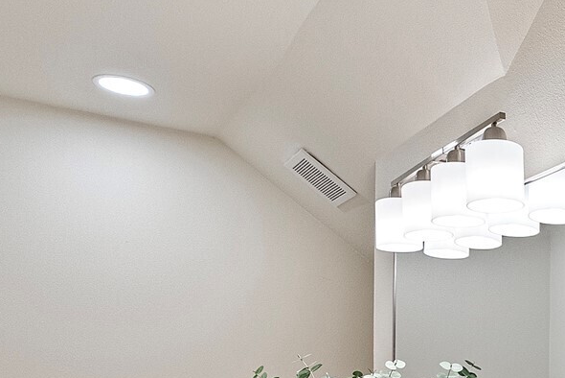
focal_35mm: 46
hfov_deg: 38.2
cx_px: 560
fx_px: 722
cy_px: 403
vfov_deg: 27.1
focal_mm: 16
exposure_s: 1/100
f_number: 6.3
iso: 1600
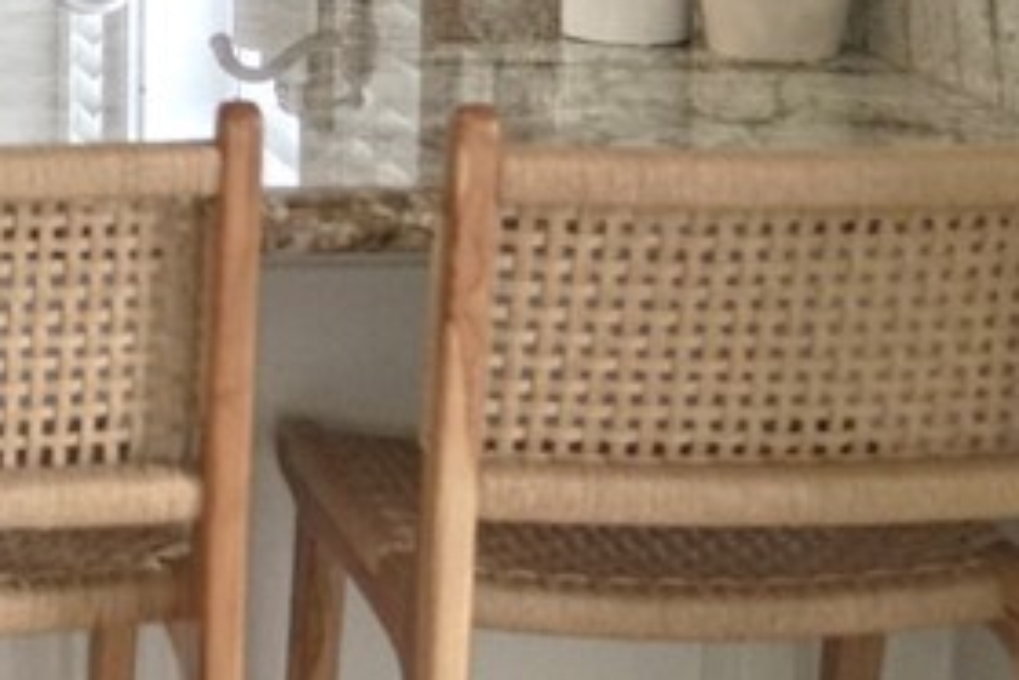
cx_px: -416
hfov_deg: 16.8
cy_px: -241
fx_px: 3198
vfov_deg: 11.7
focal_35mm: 113
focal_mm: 29
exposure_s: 1/160
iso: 1600
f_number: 3.5
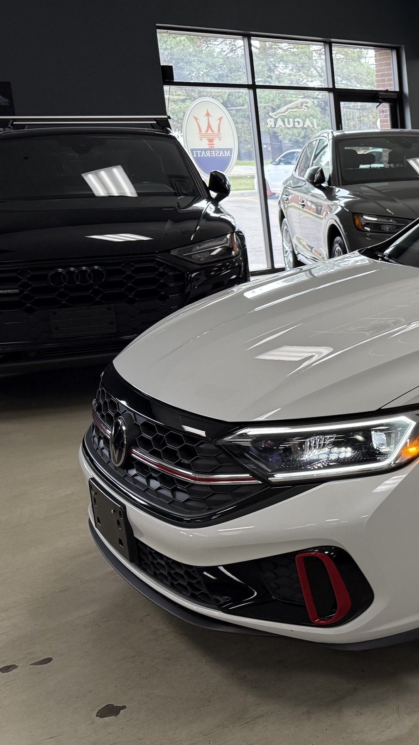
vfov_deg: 48.3
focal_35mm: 42
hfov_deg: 24.0
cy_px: 337
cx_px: 578
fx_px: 829
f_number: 1.78
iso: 160
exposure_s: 1/125
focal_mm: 6.76
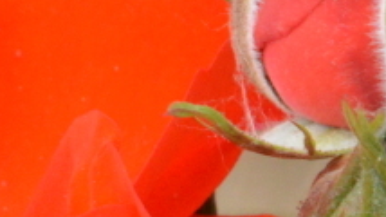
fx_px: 11900
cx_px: -207
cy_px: 256
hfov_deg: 1.9
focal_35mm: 1164
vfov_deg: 1.0
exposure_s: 1/250
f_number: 18
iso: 3600
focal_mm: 155
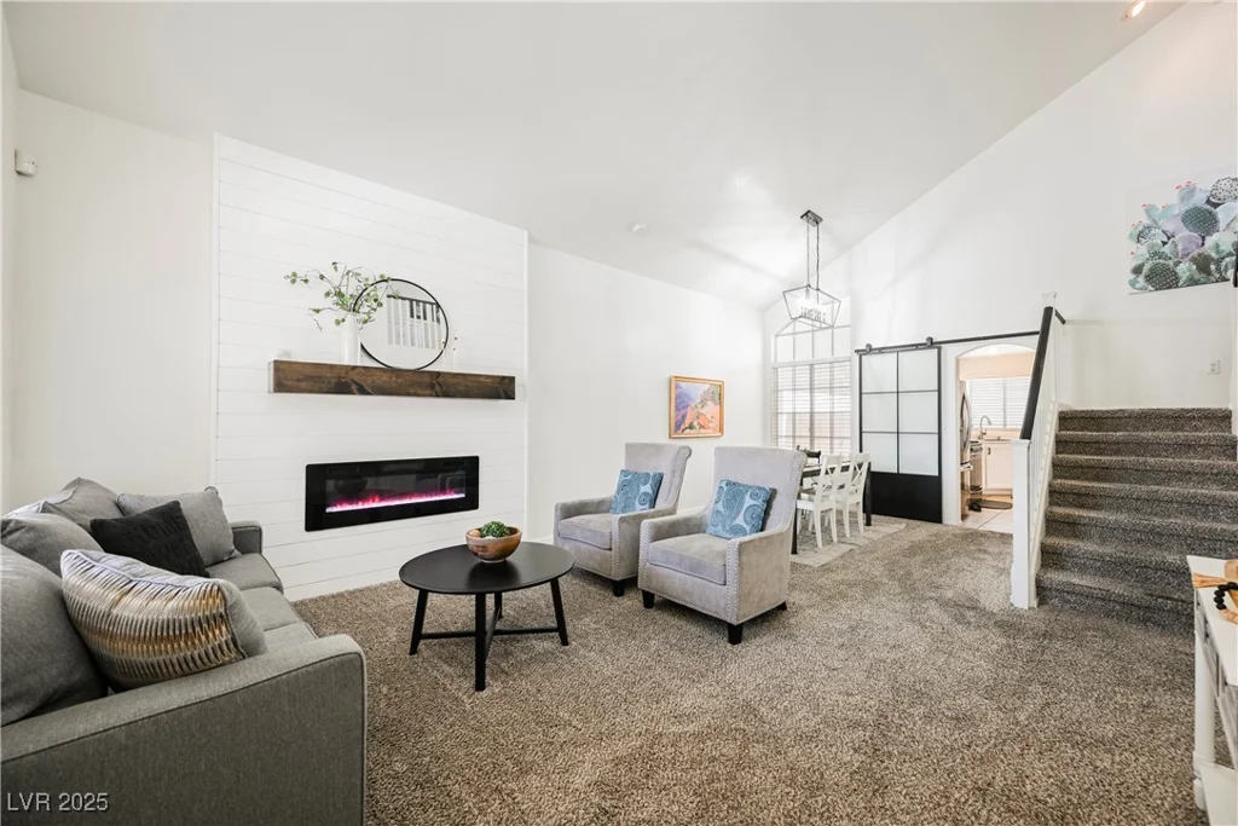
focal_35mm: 14
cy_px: 413
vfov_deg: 81.2
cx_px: 619
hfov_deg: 104.2
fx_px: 481
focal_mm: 14
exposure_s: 1/125
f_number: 8
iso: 400
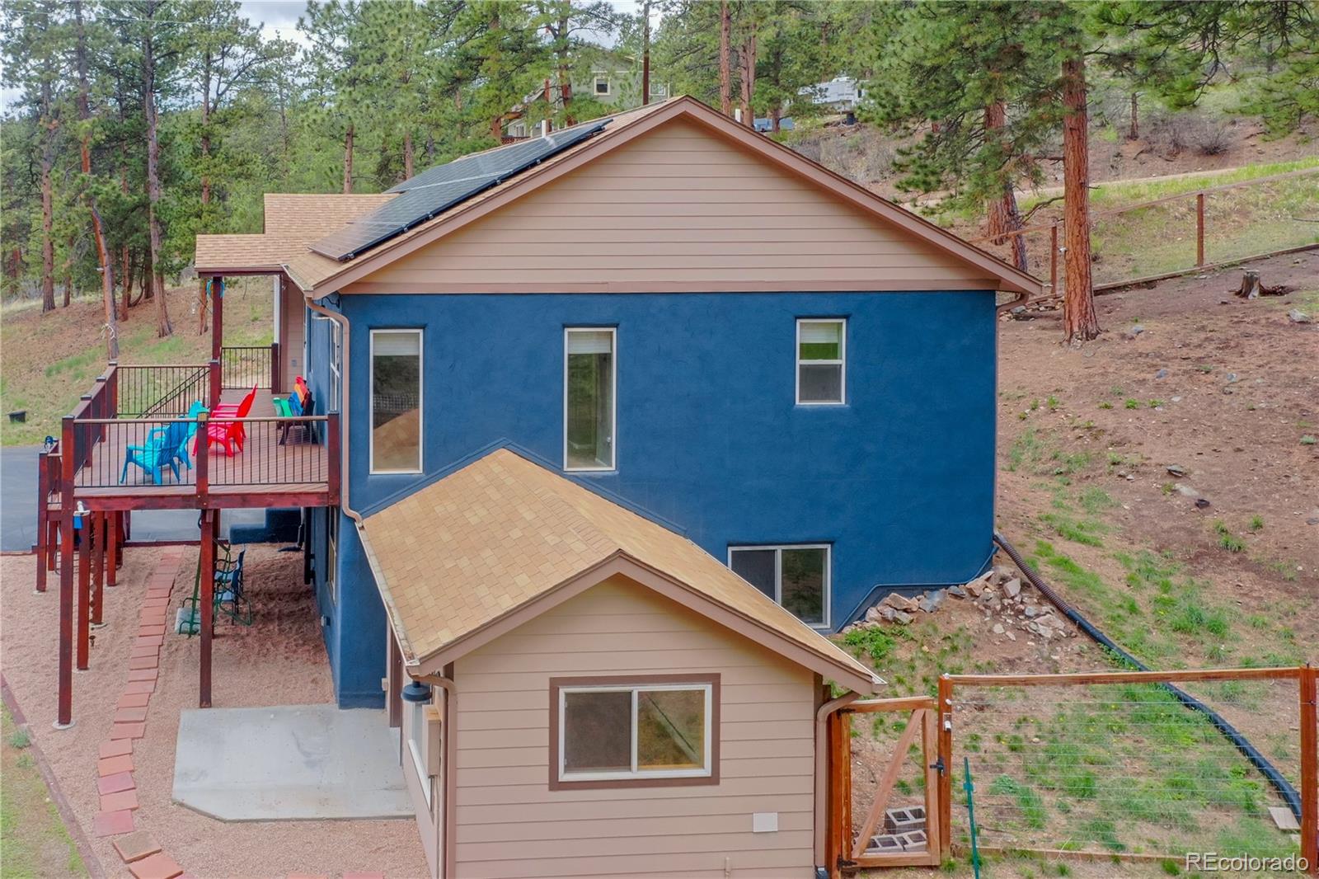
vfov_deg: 46.4
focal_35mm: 28
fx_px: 1026
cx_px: 660
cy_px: 440
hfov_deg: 65.5
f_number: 5.6
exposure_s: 1/400
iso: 800
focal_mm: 10.26
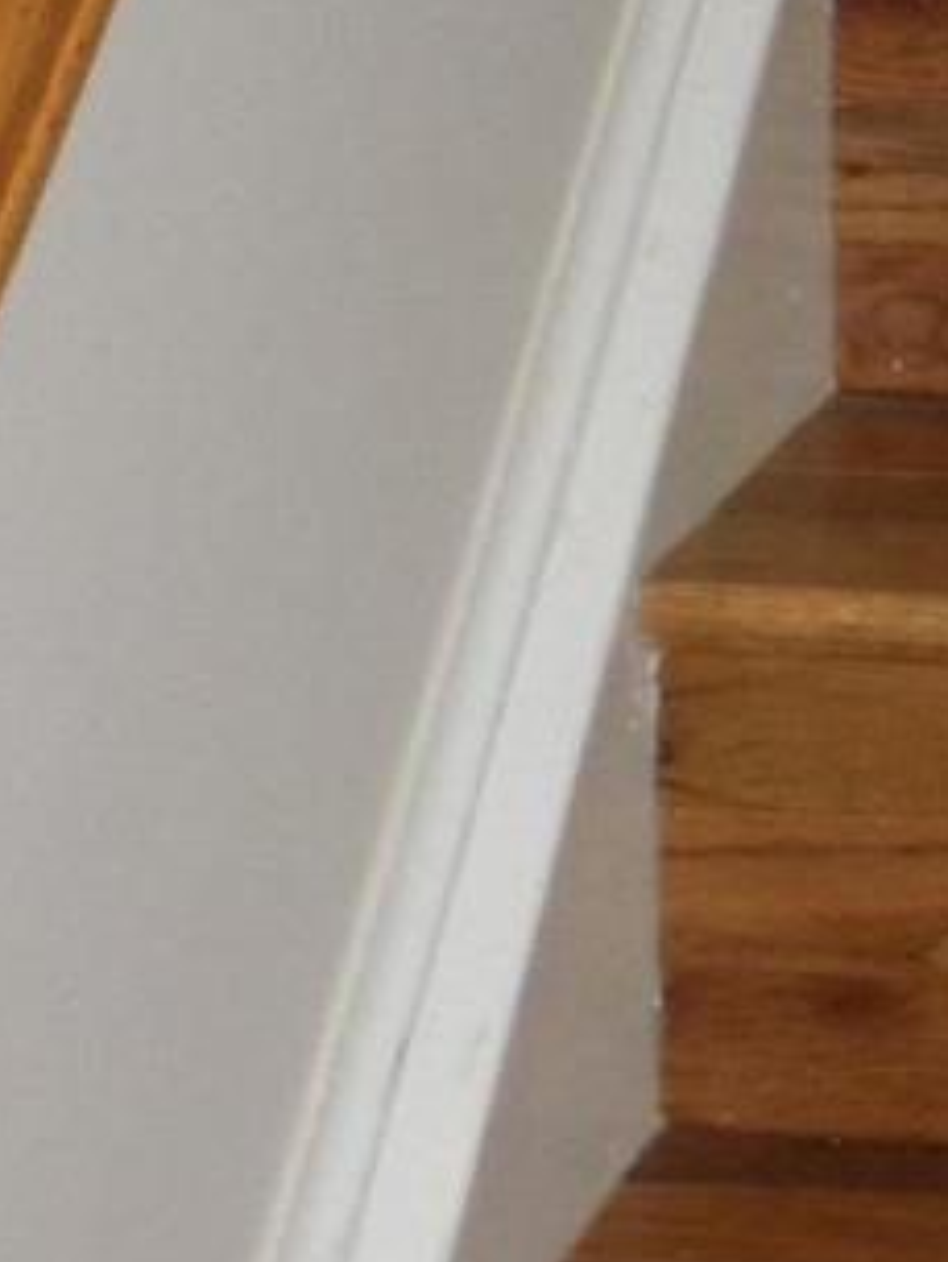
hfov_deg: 10.7
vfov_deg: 15.3
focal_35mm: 126
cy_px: -87
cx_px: 1966
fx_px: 4598
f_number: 2.5
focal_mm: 4.5
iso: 100
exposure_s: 1/30
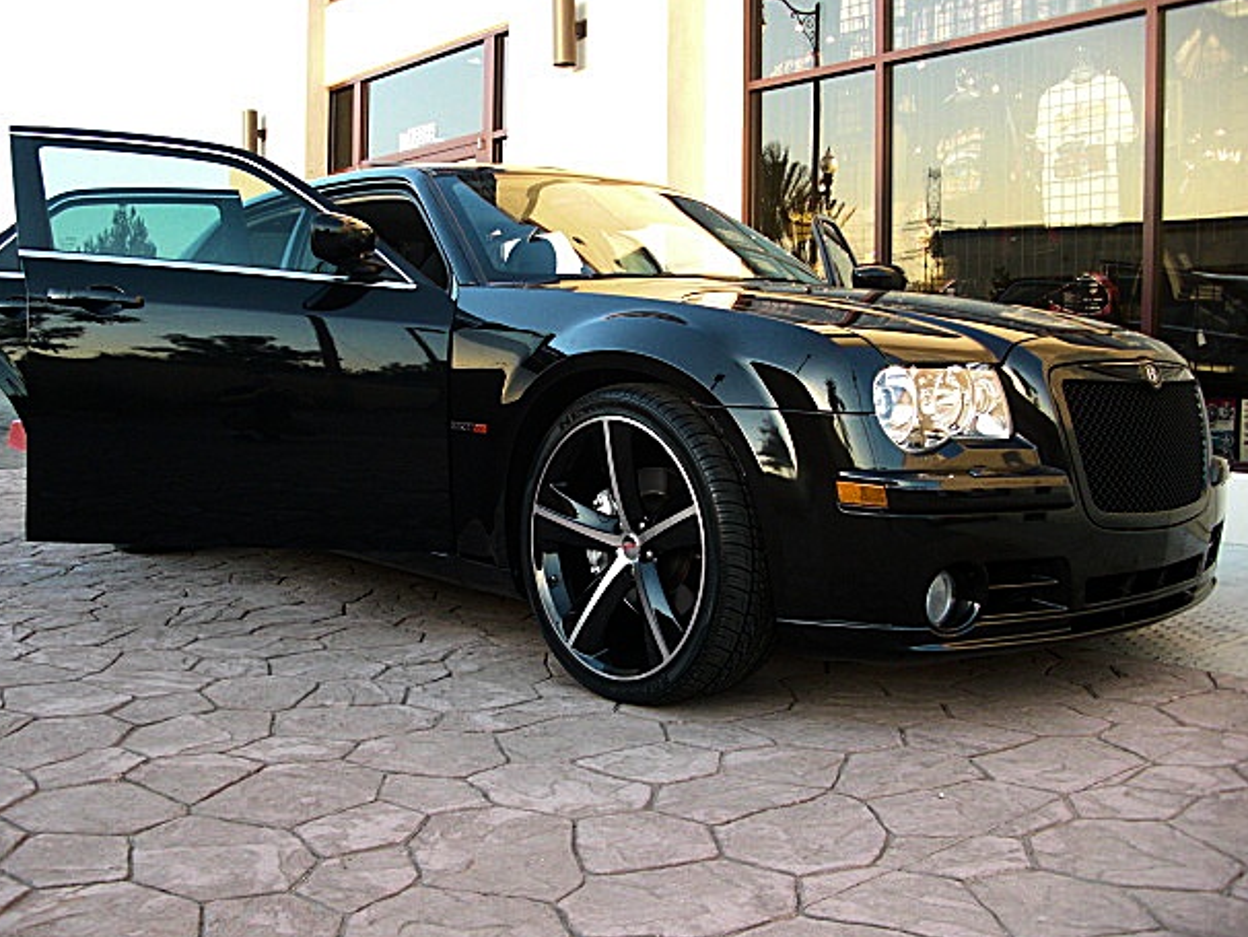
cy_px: 474
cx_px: 593
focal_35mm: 38
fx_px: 1371
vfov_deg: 37.7
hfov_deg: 48.9
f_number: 2.8
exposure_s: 1/125
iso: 200
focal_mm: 6.3
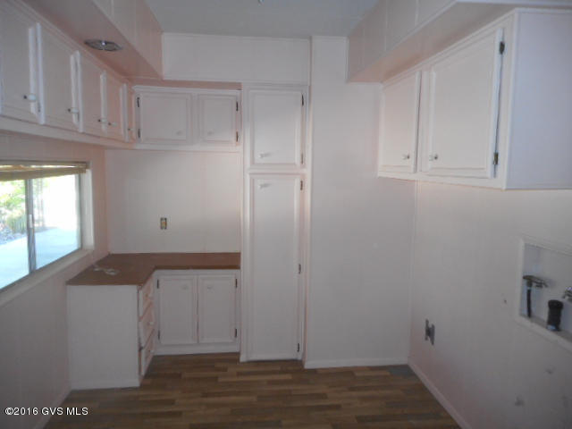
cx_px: 286
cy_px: 214
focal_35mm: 25
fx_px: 413
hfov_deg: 69.4
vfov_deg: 54.9
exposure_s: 1/25
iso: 220
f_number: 3.7
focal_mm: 4.5
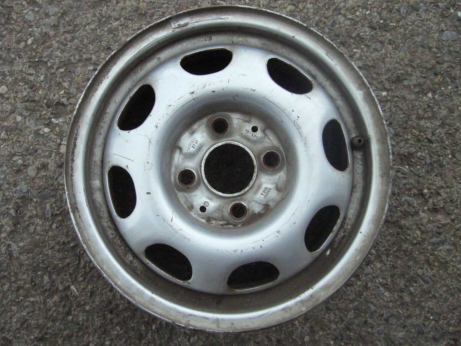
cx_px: 230
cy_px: 173
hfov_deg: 52.6
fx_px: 466
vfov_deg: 40.7
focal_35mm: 35
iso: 400
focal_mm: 5.8
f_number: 5.6
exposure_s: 1/200
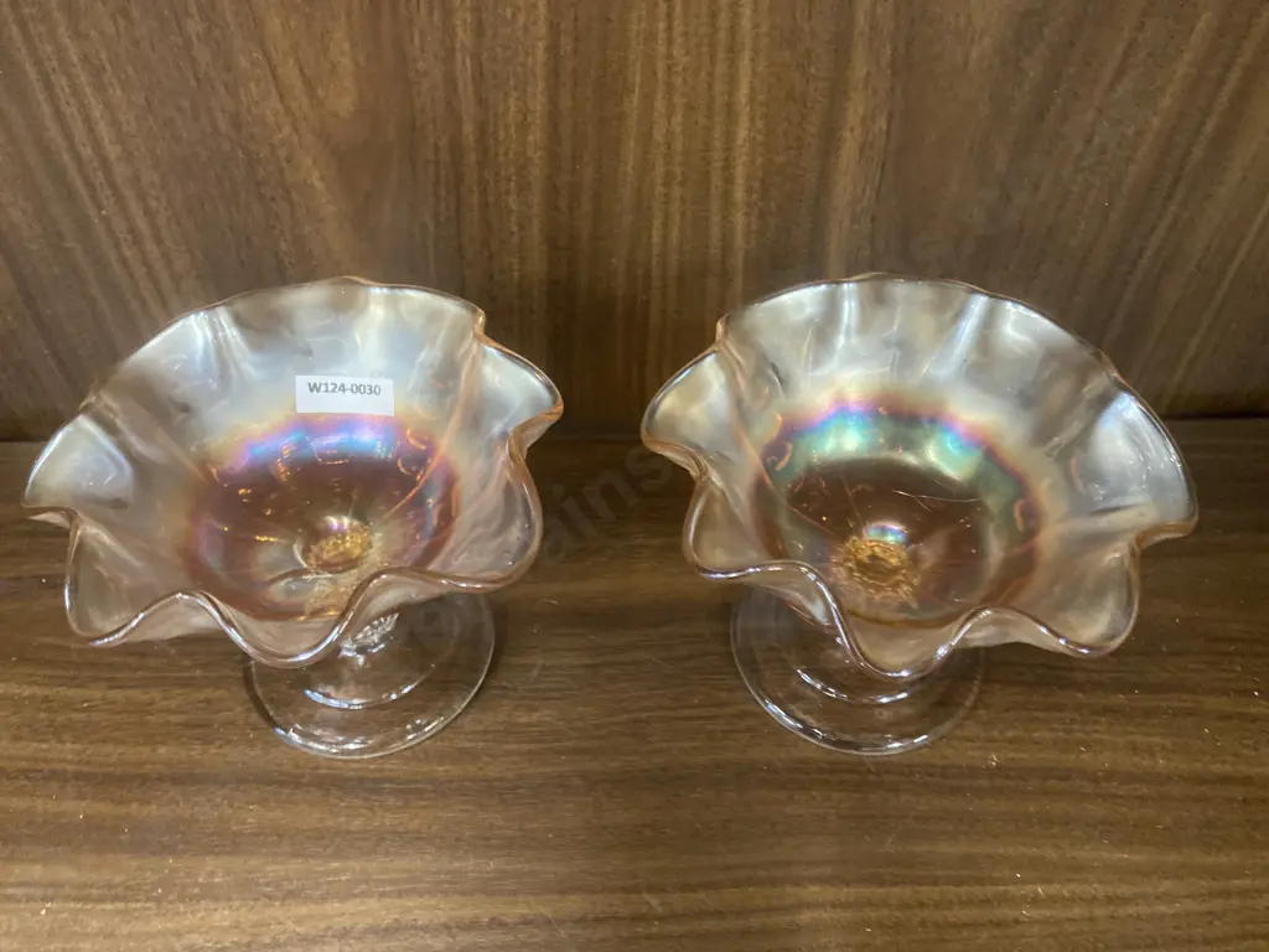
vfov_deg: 49.7
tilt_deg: -49.6
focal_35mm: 28
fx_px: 1026
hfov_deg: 63.4
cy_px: 476
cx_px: 634
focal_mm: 3.99
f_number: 1.8
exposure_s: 1/25
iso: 400
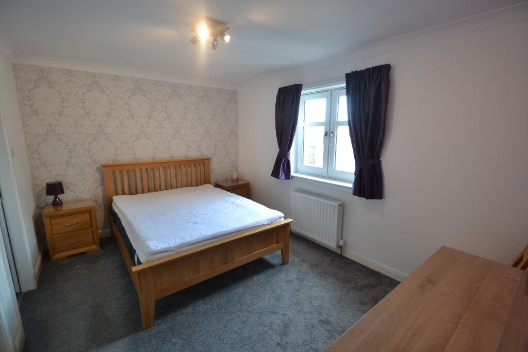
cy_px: 176
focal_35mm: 15
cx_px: 264
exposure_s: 1/60
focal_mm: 10
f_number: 3.5
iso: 400
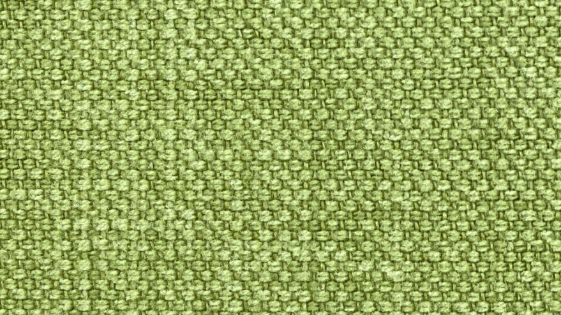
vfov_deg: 7.2
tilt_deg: -25.5
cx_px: 93
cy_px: 502
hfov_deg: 13.0
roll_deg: +3.4
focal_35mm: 165
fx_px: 2454
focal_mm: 6
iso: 20
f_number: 2
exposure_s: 1/197
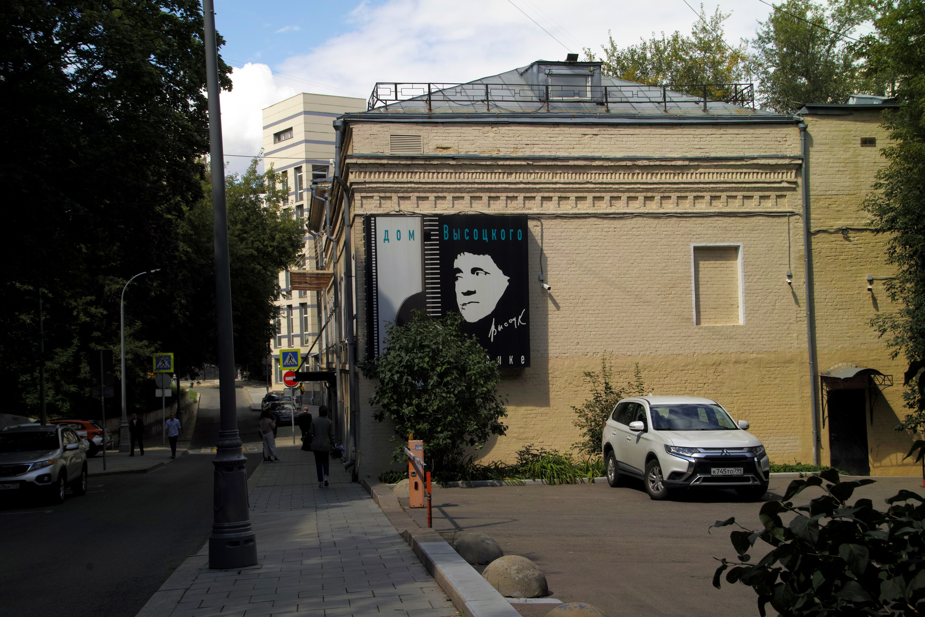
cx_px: 462
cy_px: 308
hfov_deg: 40.0
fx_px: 1272
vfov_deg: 27.3
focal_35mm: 50
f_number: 8
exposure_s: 1/200
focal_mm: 33
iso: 100
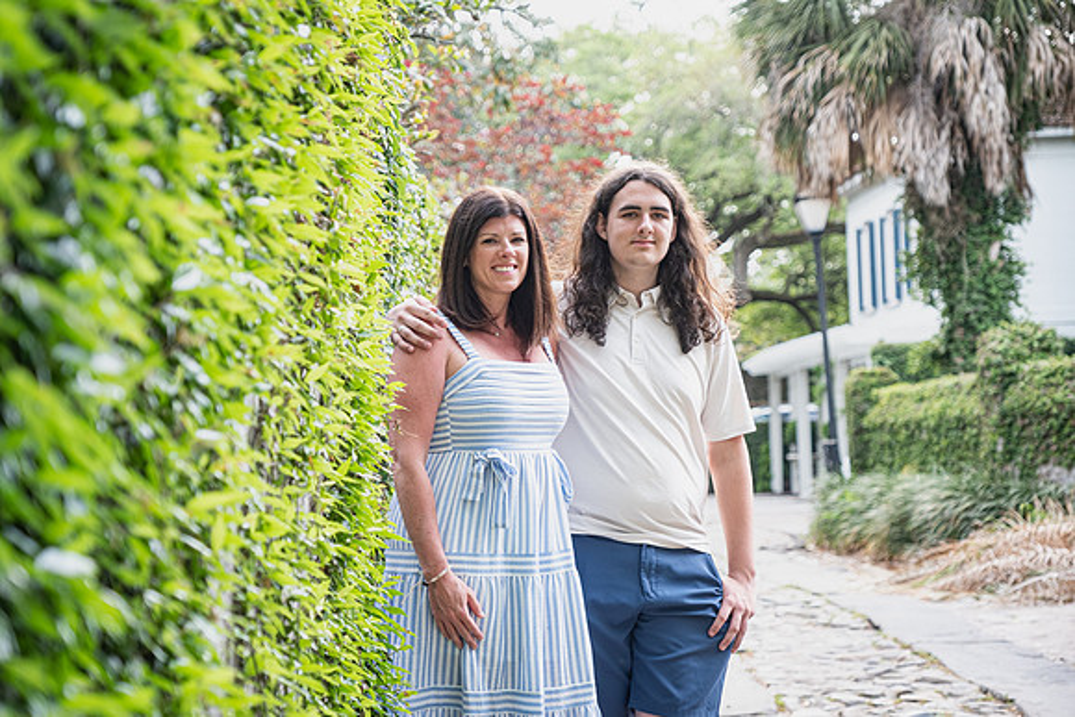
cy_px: 381
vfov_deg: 17.6
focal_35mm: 78
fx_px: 2318
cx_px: 503
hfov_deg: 26.1
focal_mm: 48.5
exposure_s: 1/250
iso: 200
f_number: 2.8
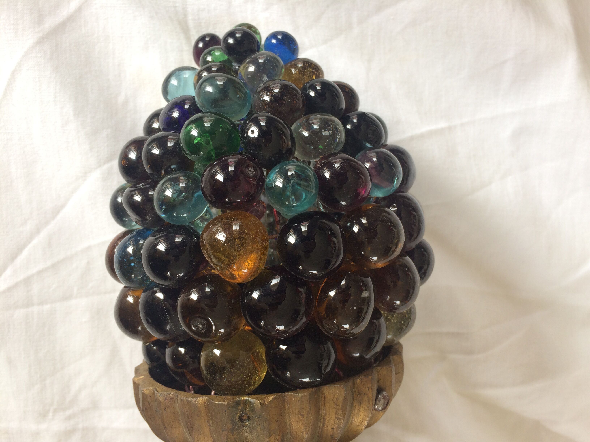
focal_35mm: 29
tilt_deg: -84.9
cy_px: 221
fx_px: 494
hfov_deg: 61.7
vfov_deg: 48.2
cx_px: 295
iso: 40
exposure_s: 1/50
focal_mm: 4.15
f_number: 2.2
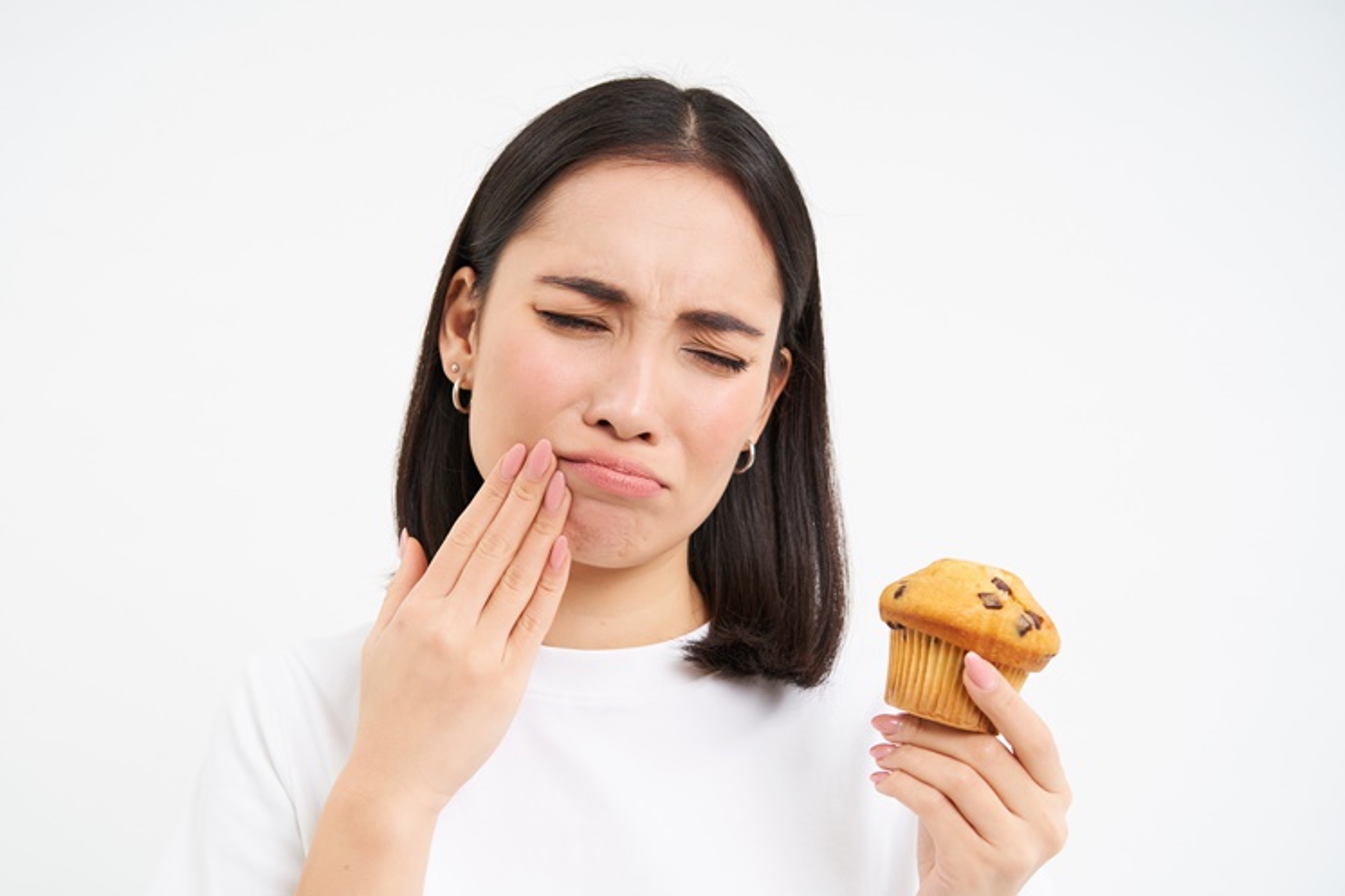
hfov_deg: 33.9
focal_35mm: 59
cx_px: 629
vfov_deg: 23.0
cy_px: 464
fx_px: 2204
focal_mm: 55
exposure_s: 1/125
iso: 200
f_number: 5
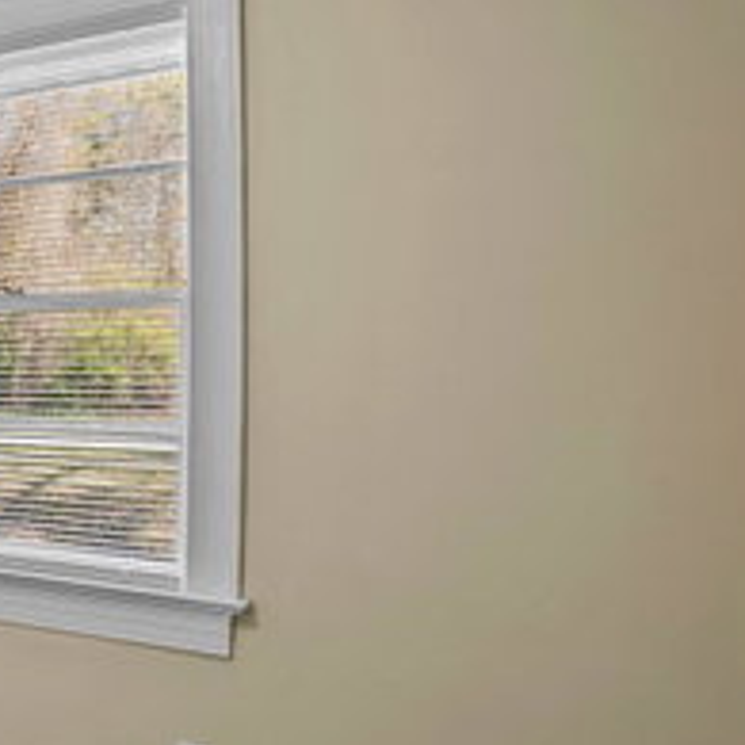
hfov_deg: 29.2
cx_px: -273
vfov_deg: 38.3
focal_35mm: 44
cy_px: 394
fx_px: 1071
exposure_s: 1.6
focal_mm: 14
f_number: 8
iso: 100
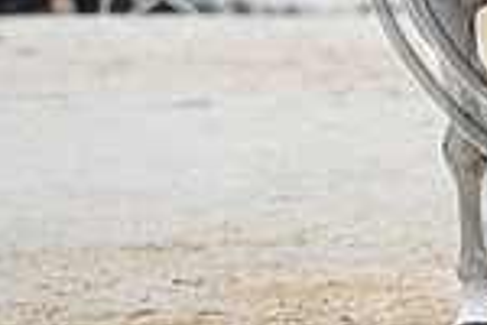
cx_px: 646
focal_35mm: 1318
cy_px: -164
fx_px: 17828
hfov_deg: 1.6
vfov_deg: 1.0
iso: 560
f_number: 5.6
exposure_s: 1/1600
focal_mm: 340
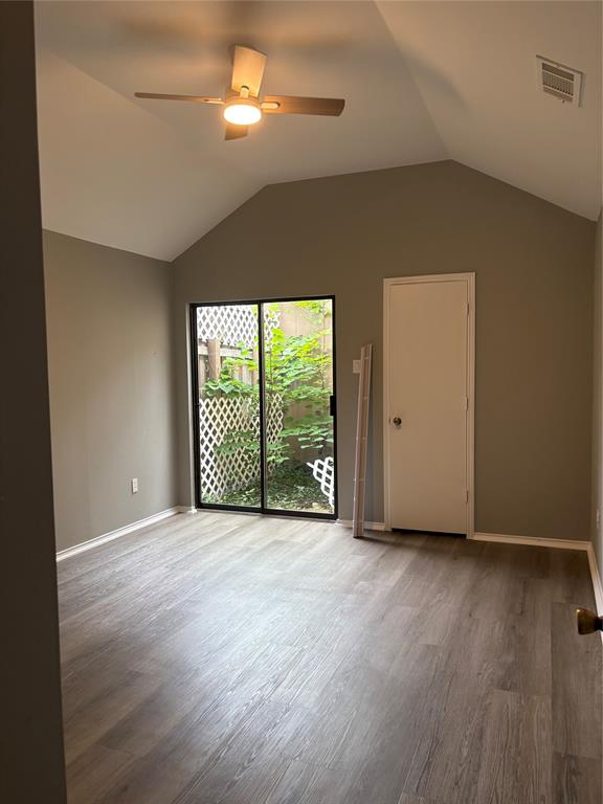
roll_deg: +0.0
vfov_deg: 67.3
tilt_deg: -1.4
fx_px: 604
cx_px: 302
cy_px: 402
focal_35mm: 26
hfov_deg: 53.1
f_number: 1.6
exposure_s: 1/111
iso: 100
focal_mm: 5.96
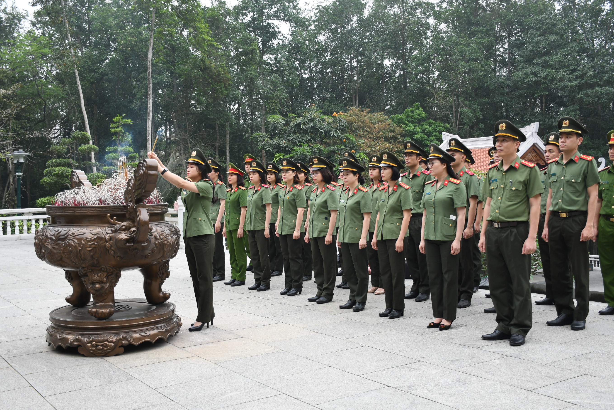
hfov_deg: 51.9
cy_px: 208
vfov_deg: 35.9
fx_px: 631
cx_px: 304
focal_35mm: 37
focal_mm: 24
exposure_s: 1/200
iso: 320
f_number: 4
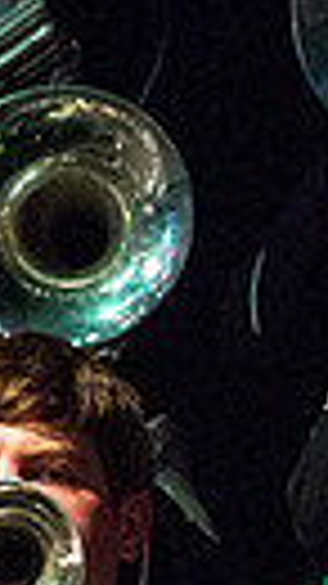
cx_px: 988
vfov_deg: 0.8
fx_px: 43380
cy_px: 495
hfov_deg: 0.4
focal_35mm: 2802
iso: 5000
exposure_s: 1/400
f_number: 5.6
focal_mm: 600
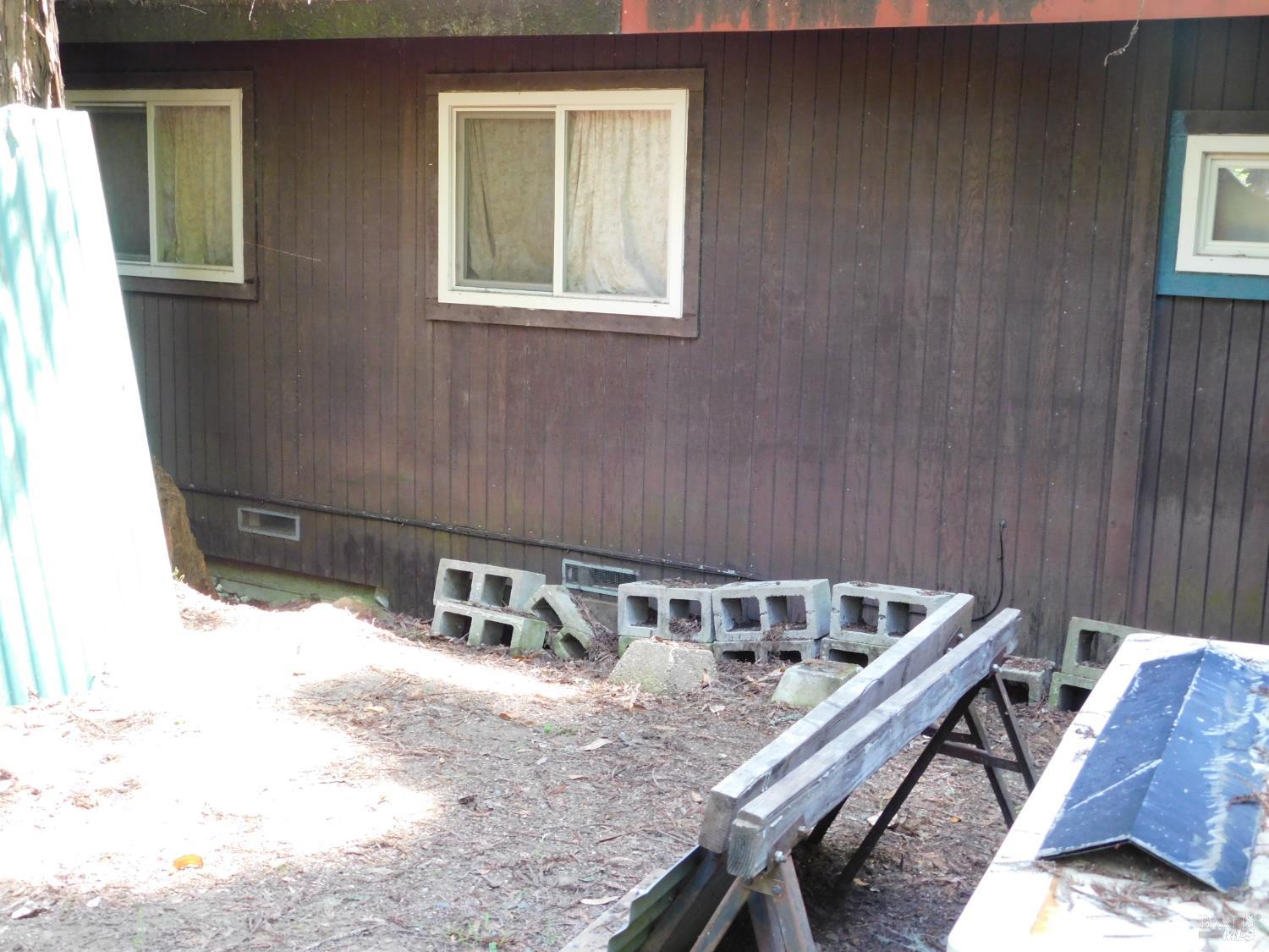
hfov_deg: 42.1
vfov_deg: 32.2
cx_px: 634
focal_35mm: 45
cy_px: 476
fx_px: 1650
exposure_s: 1/13
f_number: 3.7
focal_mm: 8
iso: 400
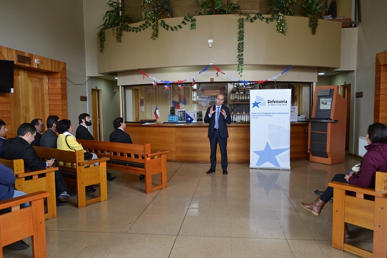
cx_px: 194
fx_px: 290
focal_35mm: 27
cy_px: 129
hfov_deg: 67.4
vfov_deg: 47.9
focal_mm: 18
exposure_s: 1/60
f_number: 3.5
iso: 450
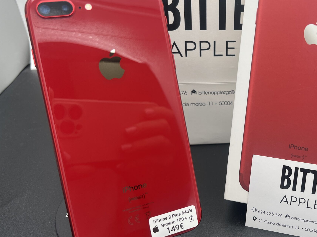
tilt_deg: -34.1
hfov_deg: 46.4
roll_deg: -1.5
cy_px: 111
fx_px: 357
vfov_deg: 36.8
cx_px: 231
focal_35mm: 39
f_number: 1.5
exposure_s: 1/329
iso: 50
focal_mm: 5.7
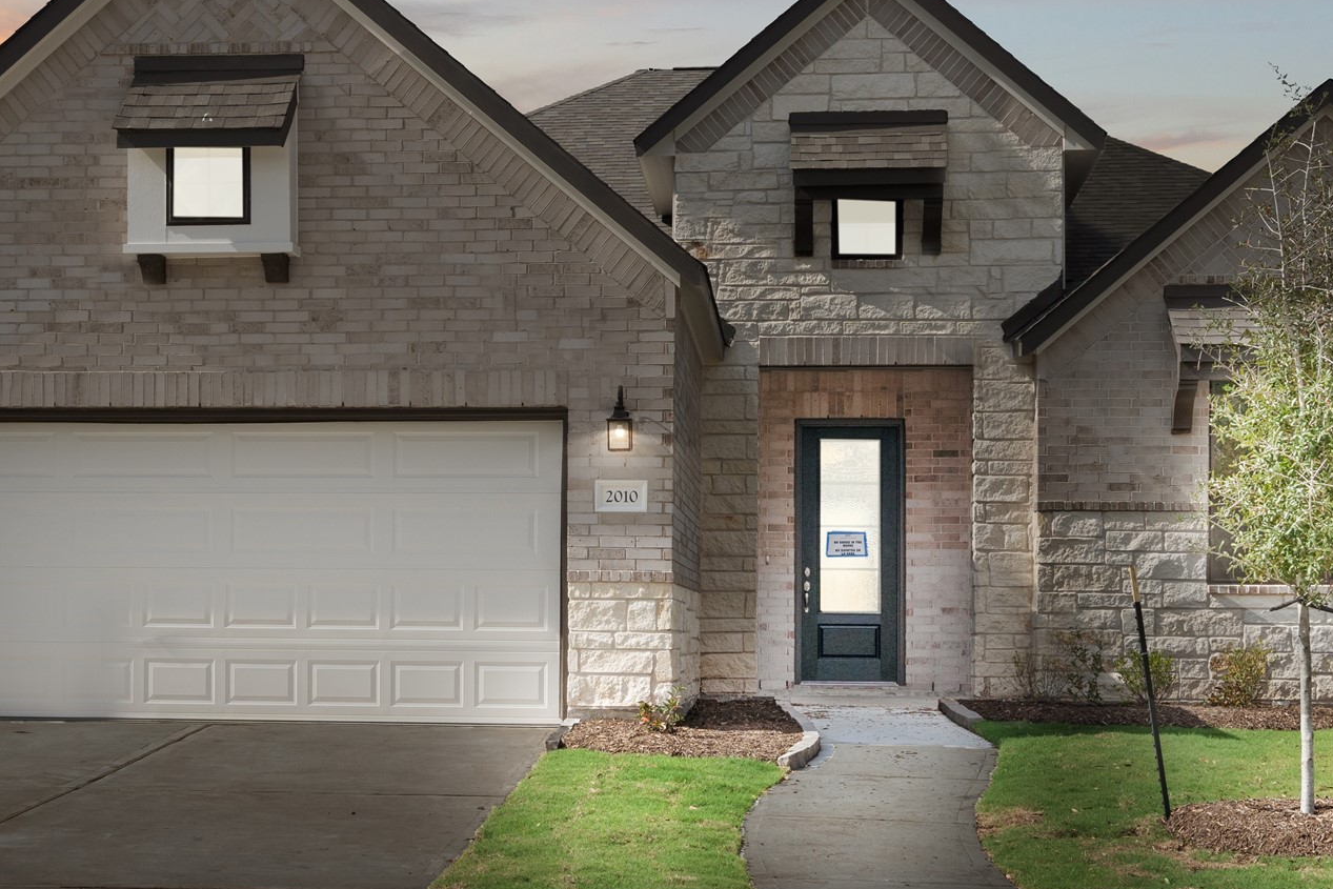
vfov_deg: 22.6
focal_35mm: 60
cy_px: 345
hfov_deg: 33.4
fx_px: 2222
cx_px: 705
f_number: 9
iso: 320
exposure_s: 1/800
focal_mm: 35
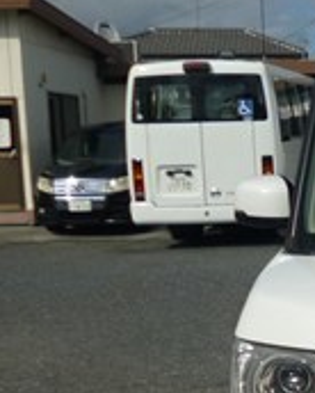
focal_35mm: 87
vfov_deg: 21.7
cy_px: 302
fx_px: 1012
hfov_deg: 15.7
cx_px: 530
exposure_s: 1/500
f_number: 9
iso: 100
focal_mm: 4.3
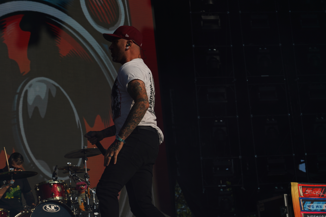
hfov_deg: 19.5
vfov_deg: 13.0
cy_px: 108
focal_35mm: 105
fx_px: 951
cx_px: 163
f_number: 8
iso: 100
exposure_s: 1/1000
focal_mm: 105
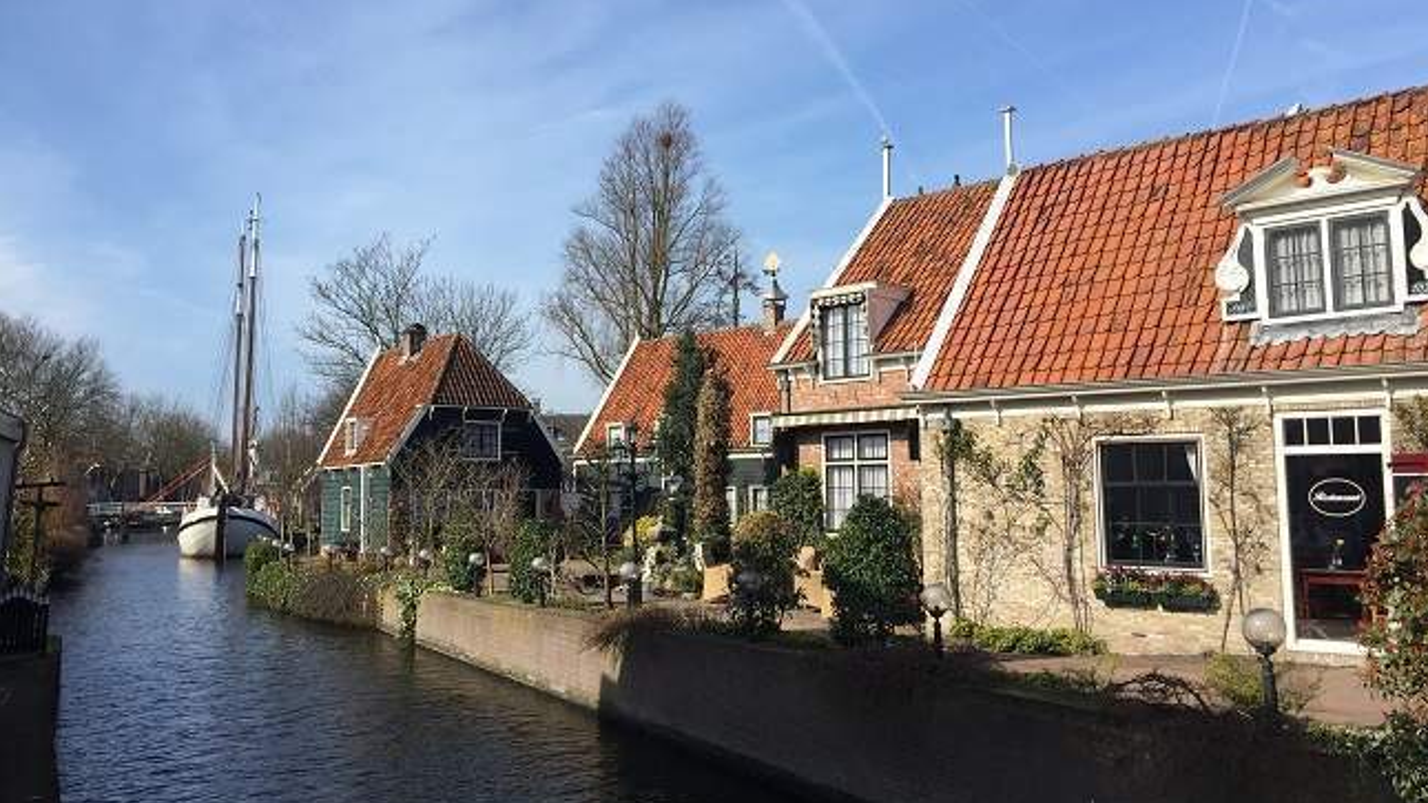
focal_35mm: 32
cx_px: 721
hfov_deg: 61.0
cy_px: 380
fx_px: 1212
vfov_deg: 36.7
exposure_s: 1/1582
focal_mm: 4.15
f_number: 2.2
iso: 32
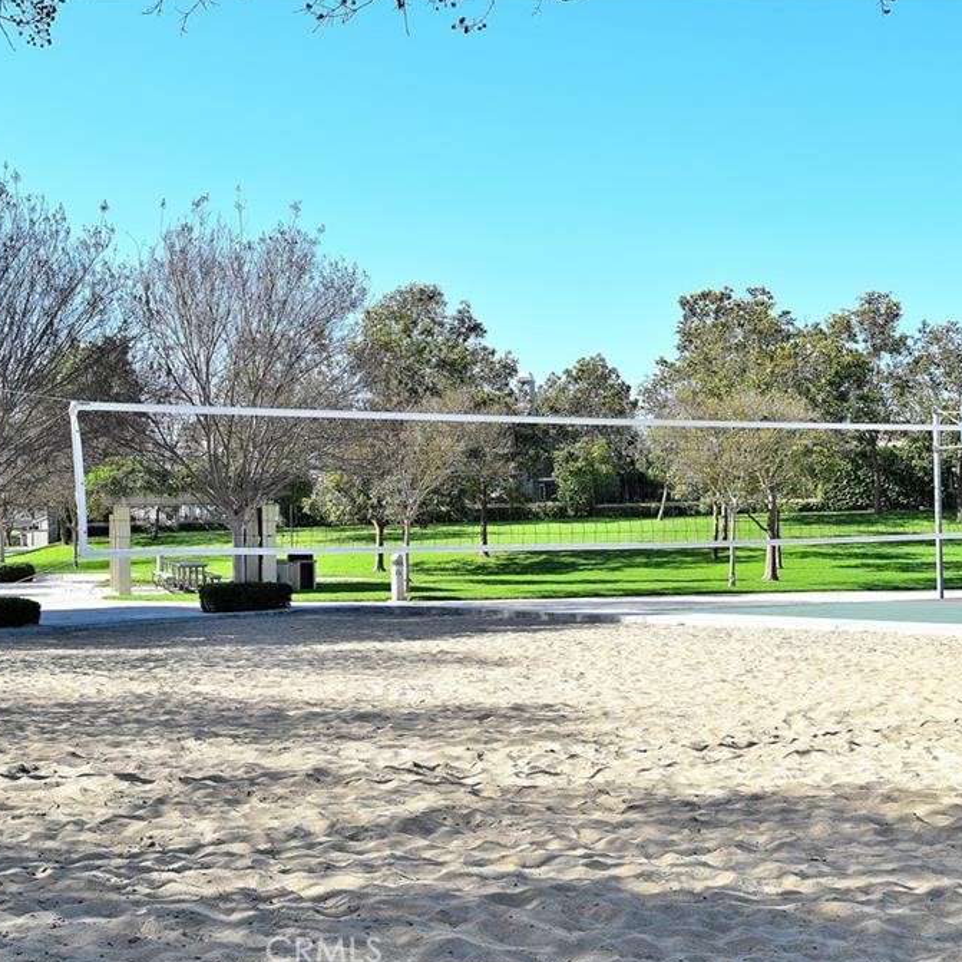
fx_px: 1530
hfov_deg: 34.7
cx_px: 348
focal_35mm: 49
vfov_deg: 34.9
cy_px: 482
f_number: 9
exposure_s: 1/320
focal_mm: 25
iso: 200
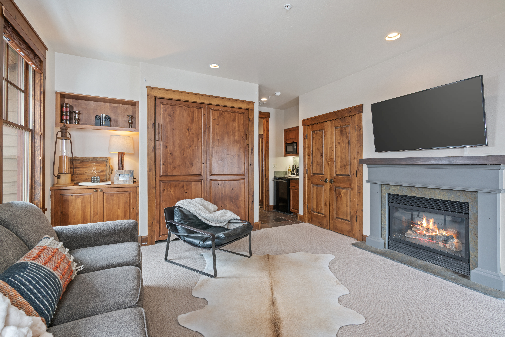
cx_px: 252
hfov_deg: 96.7
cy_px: 168
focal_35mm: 16
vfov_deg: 73.8
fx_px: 224
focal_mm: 16
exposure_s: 1
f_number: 11
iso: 250
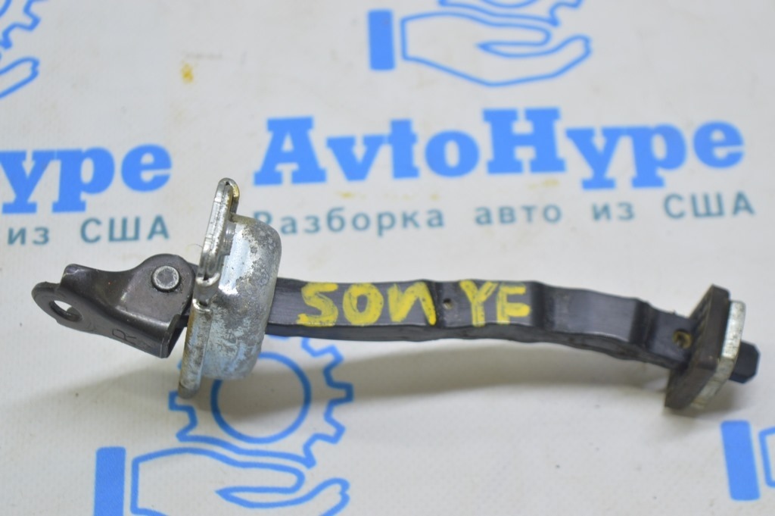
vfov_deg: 16.5
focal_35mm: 82
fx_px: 1775
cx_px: 388
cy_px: 258
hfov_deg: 24.6
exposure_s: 1/20
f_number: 5.6
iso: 400
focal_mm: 55
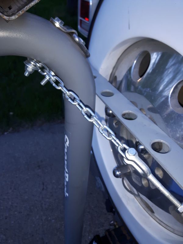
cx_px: 92
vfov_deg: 58.4
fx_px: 219
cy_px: 122
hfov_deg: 45.4
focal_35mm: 31
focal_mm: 3.7
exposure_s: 1/100
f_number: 1.9
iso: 64
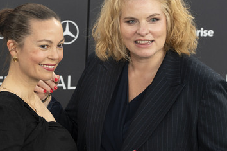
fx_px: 1373
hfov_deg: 9.5
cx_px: 90
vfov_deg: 6.3
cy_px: 59
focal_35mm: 218
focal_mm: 165
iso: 1600
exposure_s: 1/400
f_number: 6.3
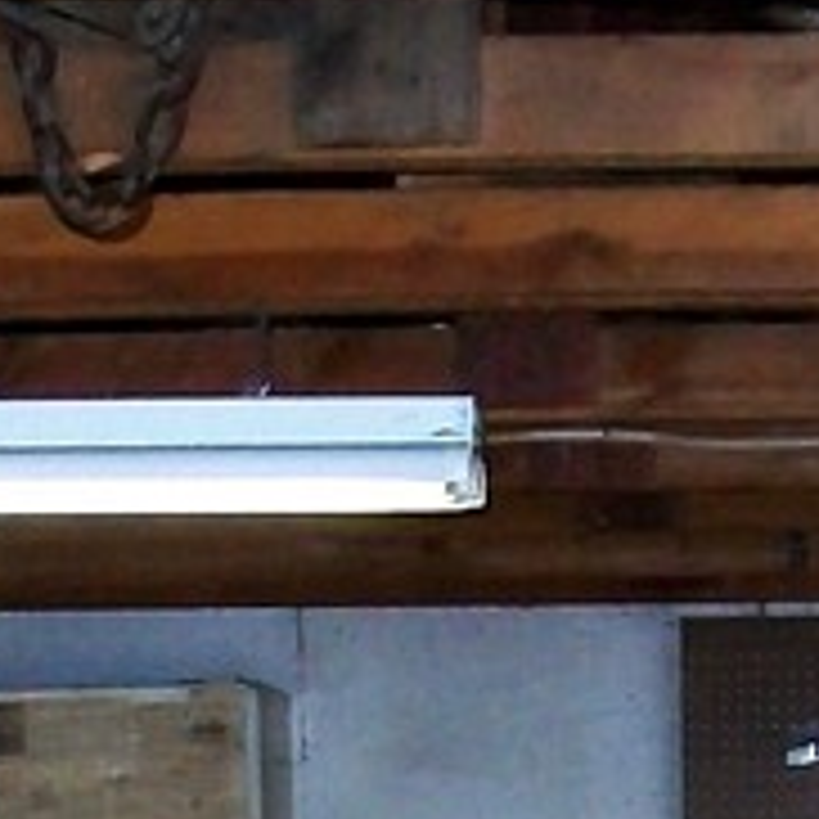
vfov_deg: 9.2
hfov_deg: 9.7
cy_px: 1588
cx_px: 801
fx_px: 4791
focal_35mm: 179
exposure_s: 1/30
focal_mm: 6
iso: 160
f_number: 2.7
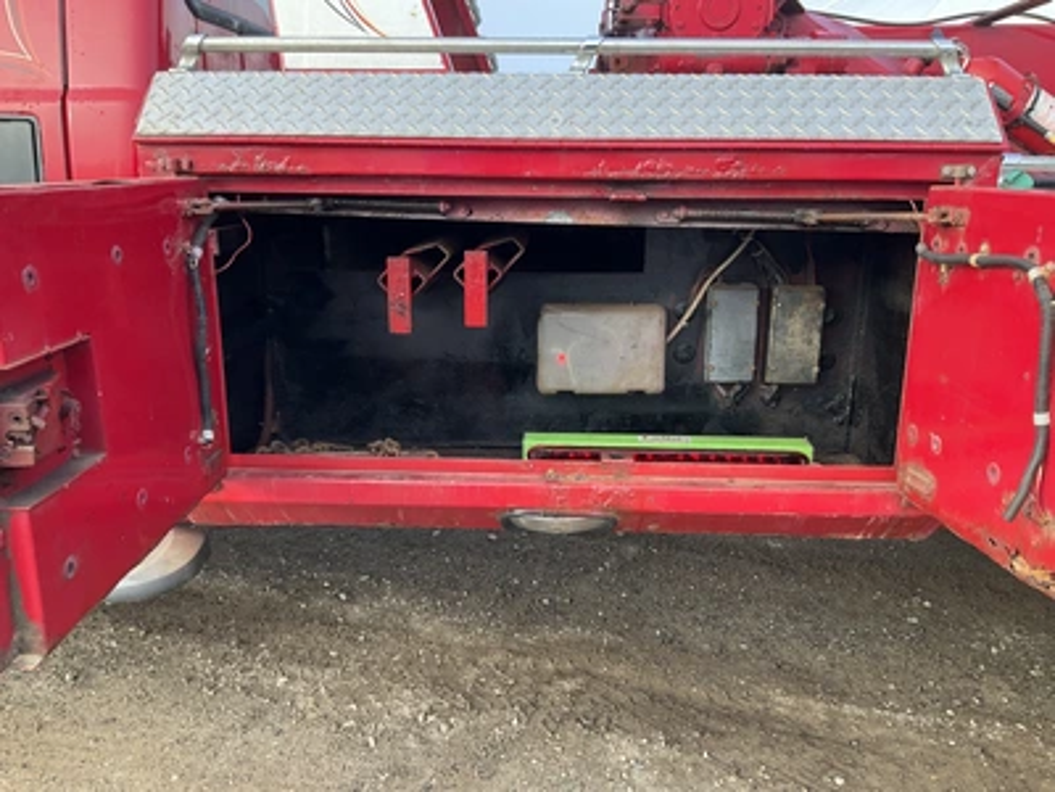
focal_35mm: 29
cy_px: 396
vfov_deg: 48.2
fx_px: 884
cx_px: 528
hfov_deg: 61.7
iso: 32
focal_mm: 3
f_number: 1.8
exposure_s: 1/128
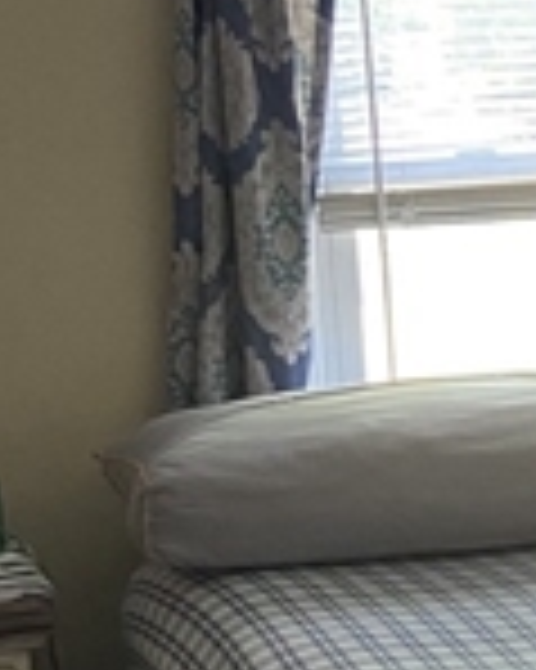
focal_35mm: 131
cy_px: 360
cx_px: 1144
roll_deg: +0.8
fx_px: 2600
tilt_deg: -12.3
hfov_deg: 10.6
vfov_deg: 14.7
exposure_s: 1/60
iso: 320
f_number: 1.8
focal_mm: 4.25
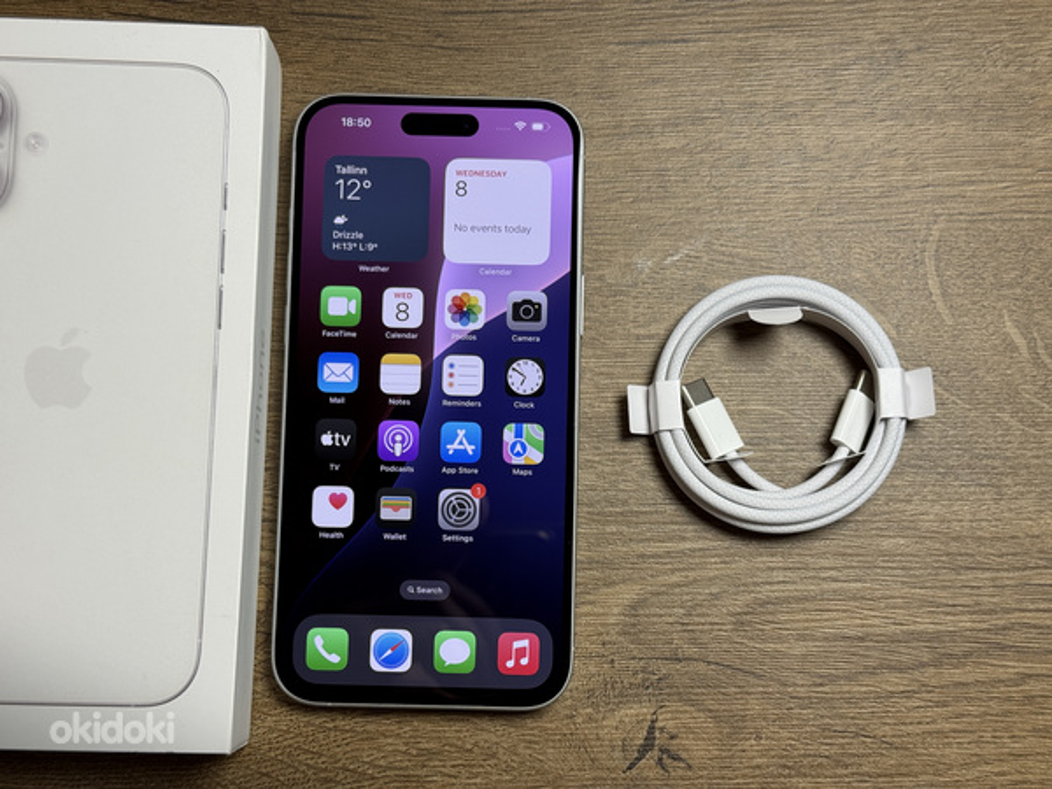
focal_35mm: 48
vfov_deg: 30.3
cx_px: 526
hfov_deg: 39.7
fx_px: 1459
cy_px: 394
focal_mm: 6.76
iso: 80
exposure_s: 1/121
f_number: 1.78
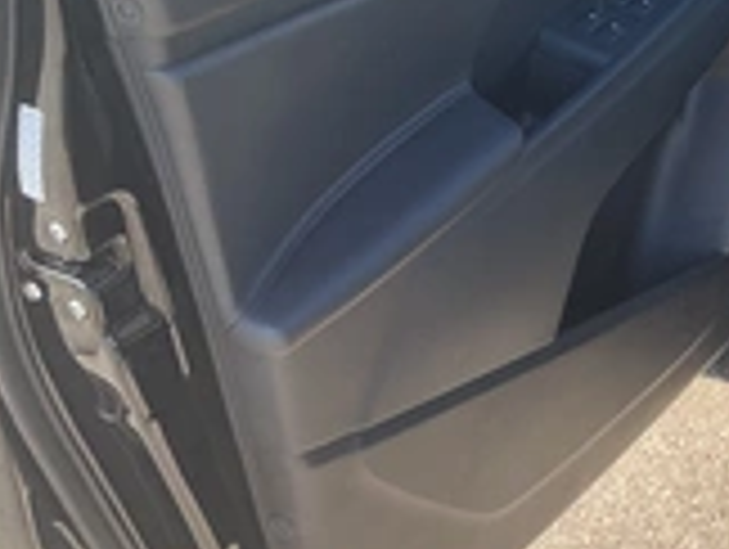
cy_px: 68
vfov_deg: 21.0
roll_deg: -1.9
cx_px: 796
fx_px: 1455
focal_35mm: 69
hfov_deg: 26.0
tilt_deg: -26.7
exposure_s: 1/233
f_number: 1.8
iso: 25
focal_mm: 3
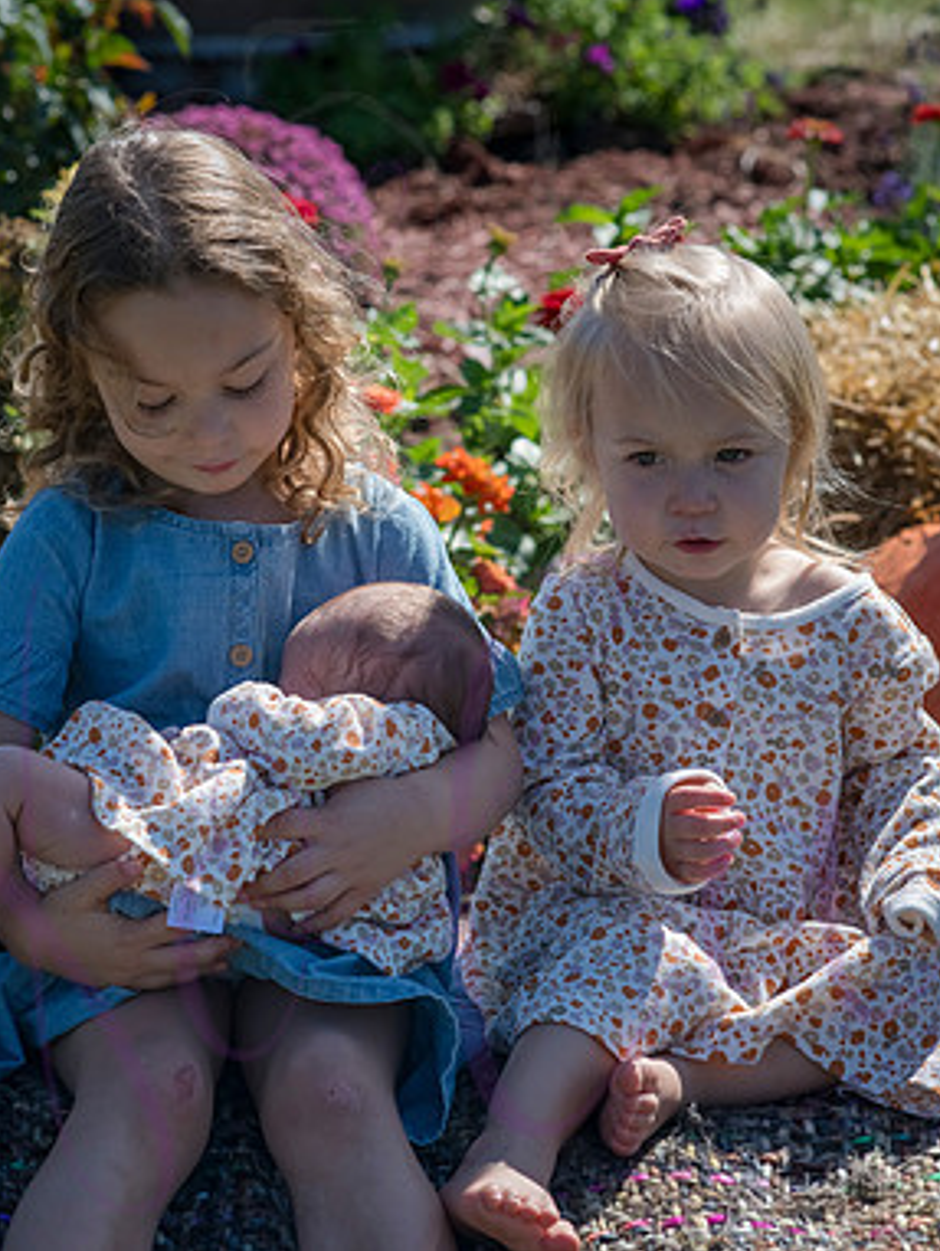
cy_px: 621
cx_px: 357
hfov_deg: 12.0
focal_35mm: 124
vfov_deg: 15.9
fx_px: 4485
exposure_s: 1/1250
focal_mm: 85
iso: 400
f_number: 6.3
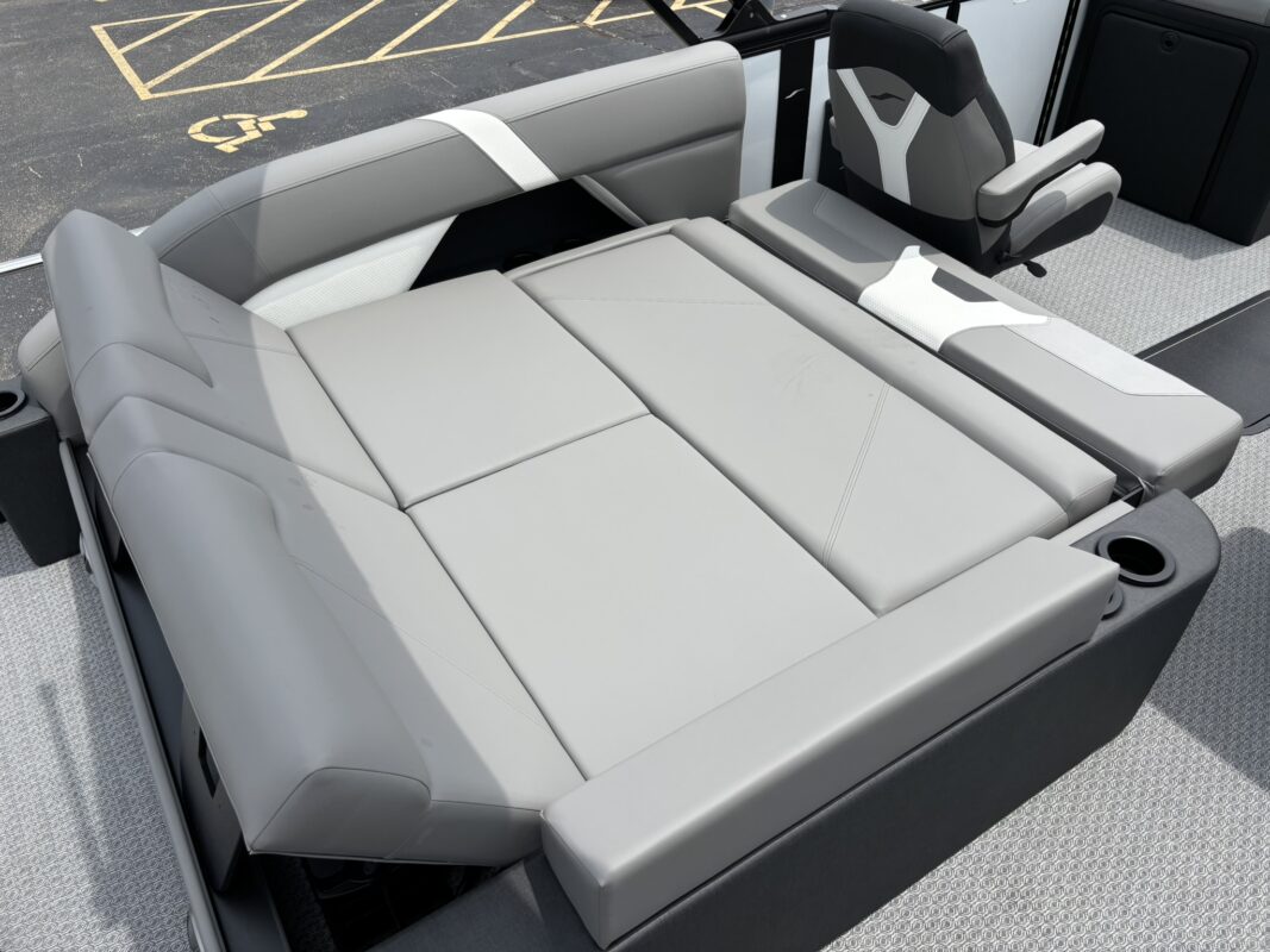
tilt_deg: -39.9
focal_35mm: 26
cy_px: 476
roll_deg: +0.8
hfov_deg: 67.3
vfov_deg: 53.1
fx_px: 954
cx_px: 635
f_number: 1.6
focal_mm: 5.96
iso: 50
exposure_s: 1/3413
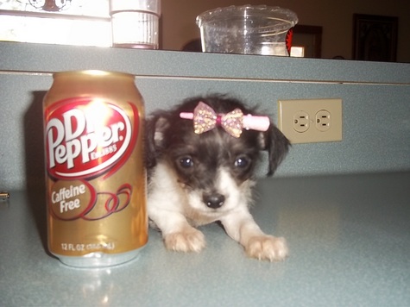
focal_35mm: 36
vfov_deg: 39.6
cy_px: 154
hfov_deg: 51.4
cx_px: 205
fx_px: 426
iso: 80
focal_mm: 6.5
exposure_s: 1/30
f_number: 3.1
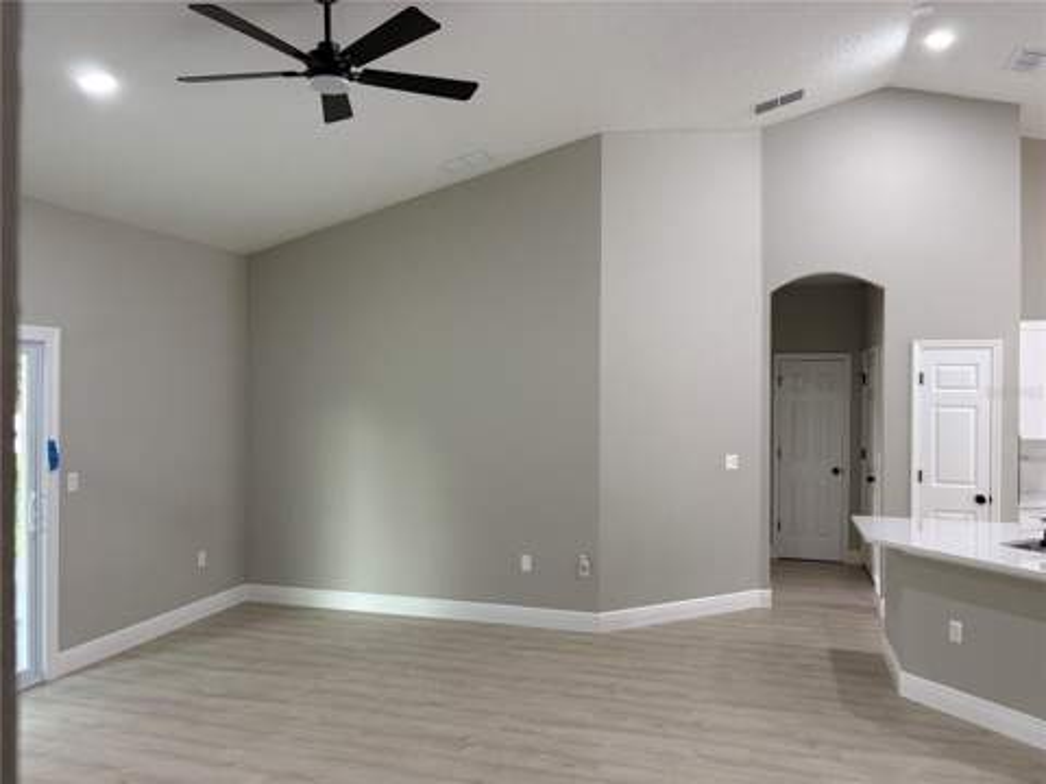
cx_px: 523
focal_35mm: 26
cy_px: 392
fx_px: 786
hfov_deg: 67.3
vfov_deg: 53.1
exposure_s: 1/60
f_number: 1.6
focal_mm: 5.96
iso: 100
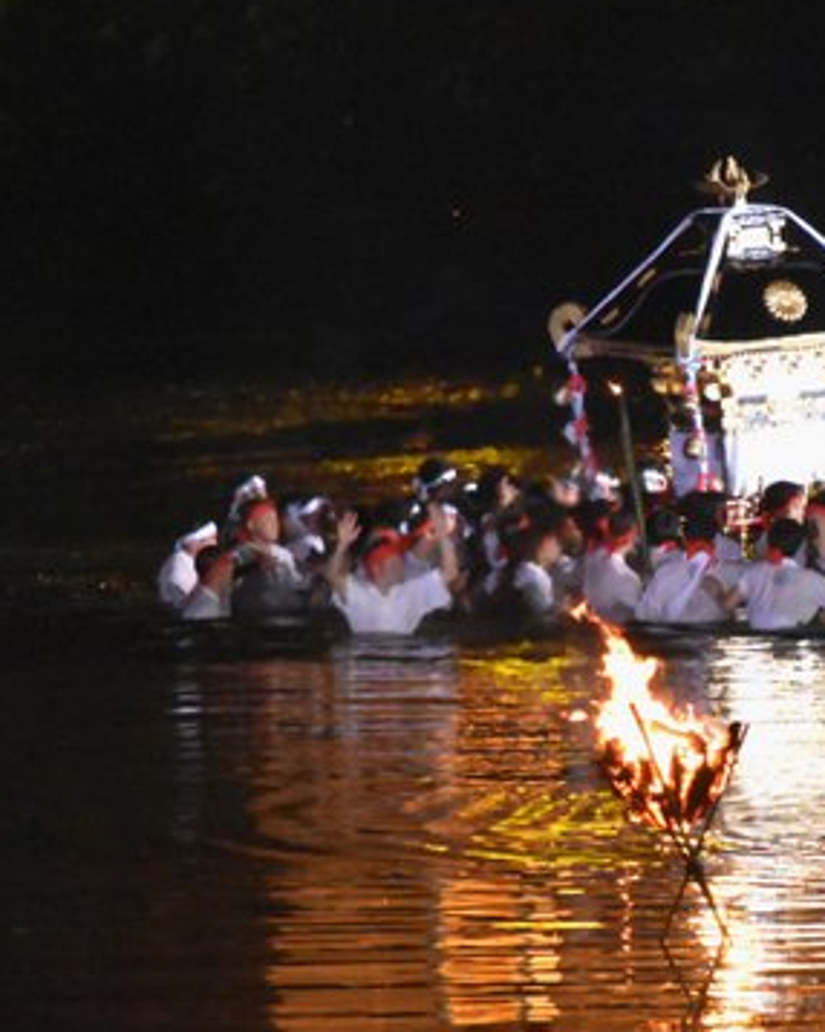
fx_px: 23063
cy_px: 575
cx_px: 773
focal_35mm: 755
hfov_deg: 2.0
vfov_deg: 2.6
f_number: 5.6
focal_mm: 300
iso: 12800
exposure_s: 1/125
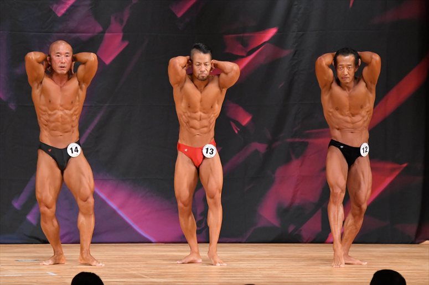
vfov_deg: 5.1
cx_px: 214
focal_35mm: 270
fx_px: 3216
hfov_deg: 7.6
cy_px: 142
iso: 6400
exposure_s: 1/400
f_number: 5.6
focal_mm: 180
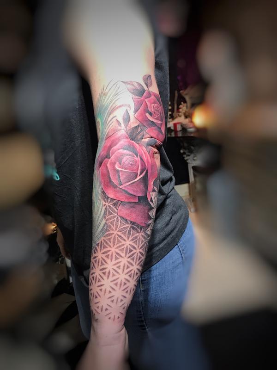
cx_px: 138
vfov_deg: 63.4
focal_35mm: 28
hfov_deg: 49.7
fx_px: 299
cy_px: 185
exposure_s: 1/24
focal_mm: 3.99
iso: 40
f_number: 1.8
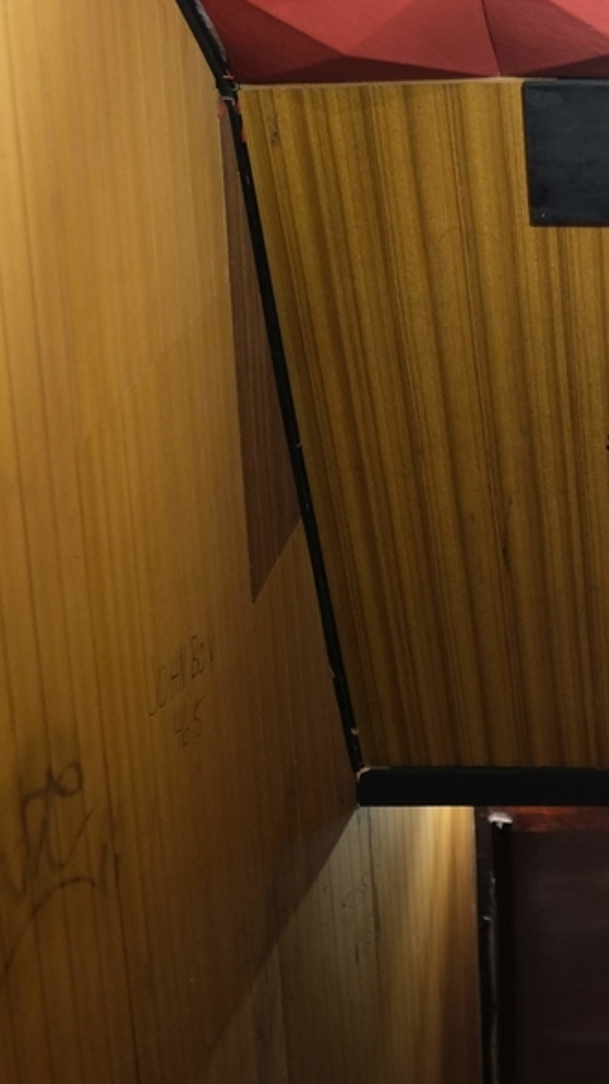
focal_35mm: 75
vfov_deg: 28.1
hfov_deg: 15.3
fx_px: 2154
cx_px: 814
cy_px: 404
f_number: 1.4
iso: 1250
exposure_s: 1/60
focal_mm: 23
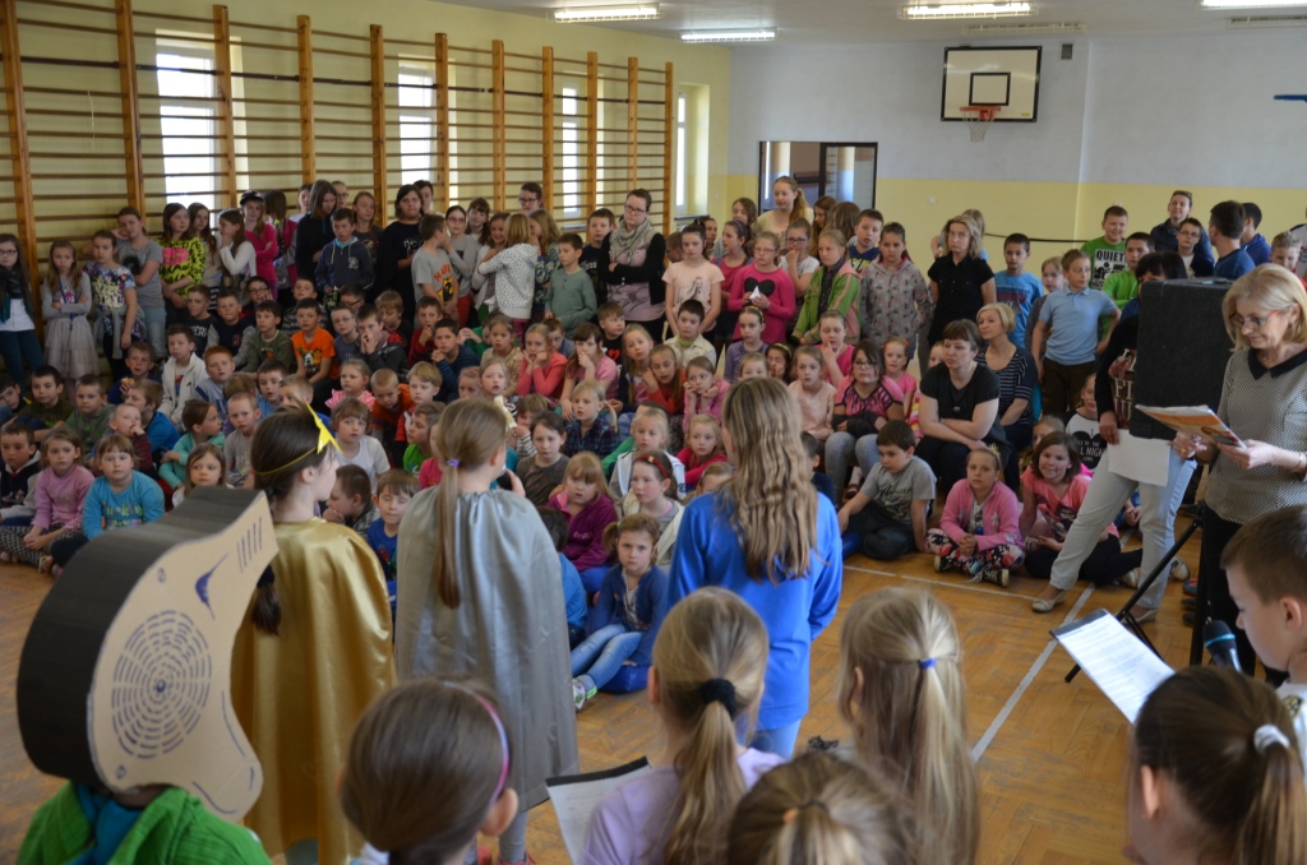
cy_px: 432
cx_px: 654
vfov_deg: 36.7
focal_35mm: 36
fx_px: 1304
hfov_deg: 53.2
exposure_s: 1/60
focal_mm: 24
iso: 400
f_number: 4
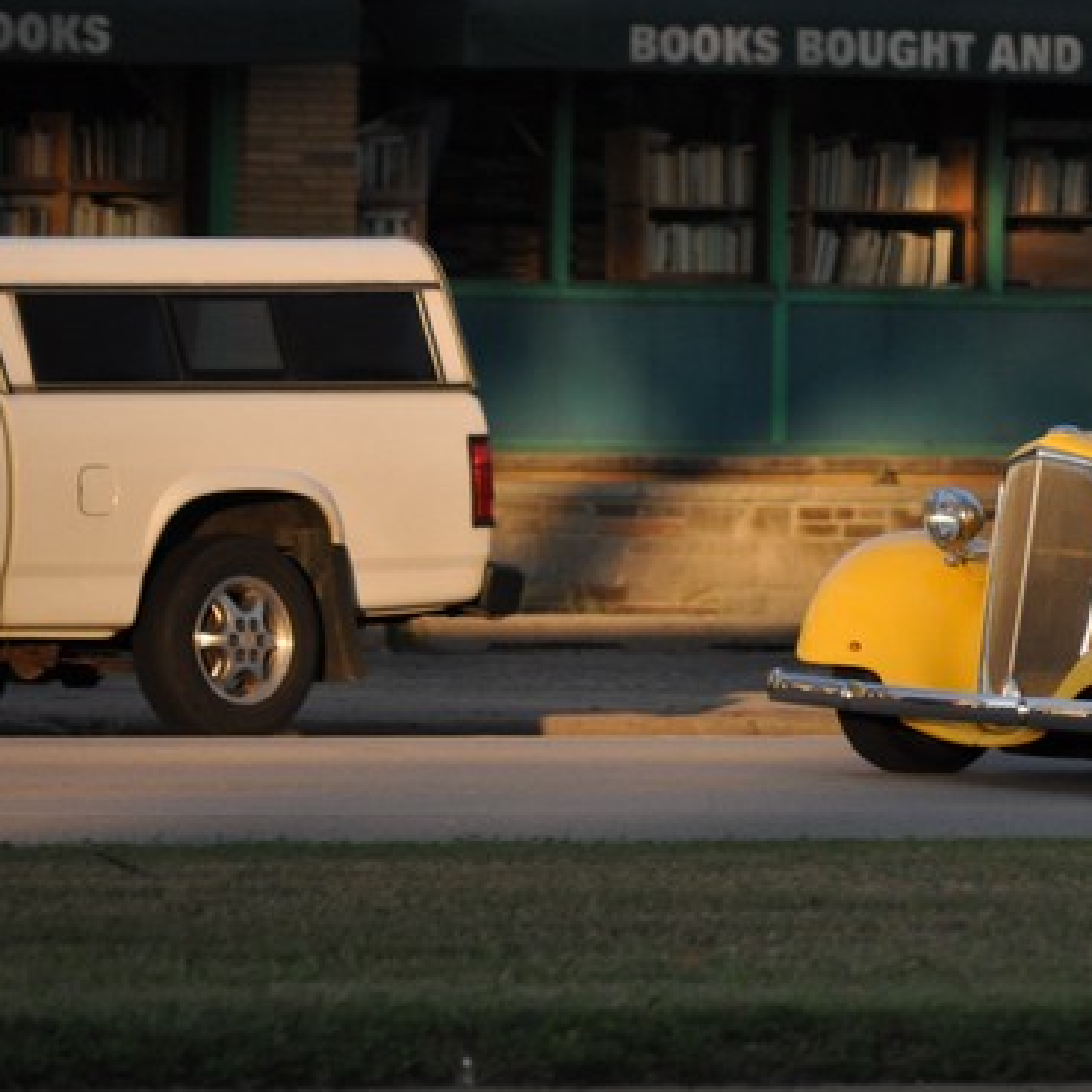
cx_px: 983
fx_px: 19665
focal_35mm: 551
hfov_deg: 3.2
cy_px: 491
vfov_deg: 3.2
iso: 800
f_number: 5.6
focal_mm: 200
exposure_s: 1/640
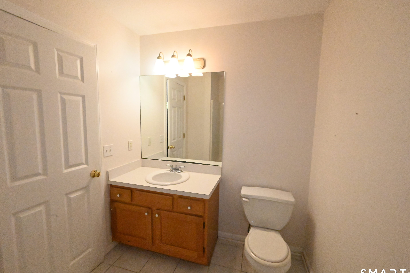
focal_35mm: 15
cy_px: 135
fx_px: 171
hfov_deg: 100.4
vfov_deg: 77.3
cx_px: 206
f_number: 22
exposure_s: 1/200
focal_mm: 14
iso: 36000
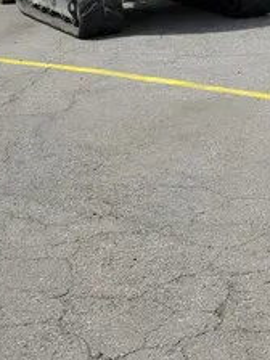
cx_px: 431
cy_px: 10
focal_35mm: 85
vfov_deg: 22.3
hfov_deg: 15.7
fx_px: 884
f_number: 2.4
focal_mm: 4.3
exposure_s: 1/1468
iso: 50
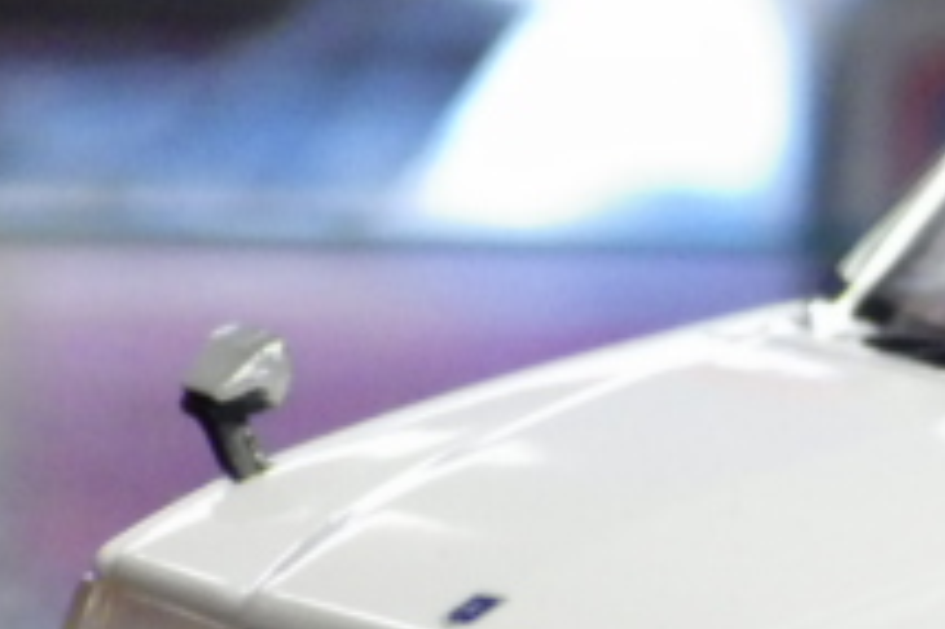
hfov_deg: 9.2
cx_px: 1305
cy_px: 541
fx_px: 5770
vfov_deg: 6.2
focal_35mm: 220
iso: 800
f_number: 4.2
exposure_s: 1/60
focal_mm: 12.8
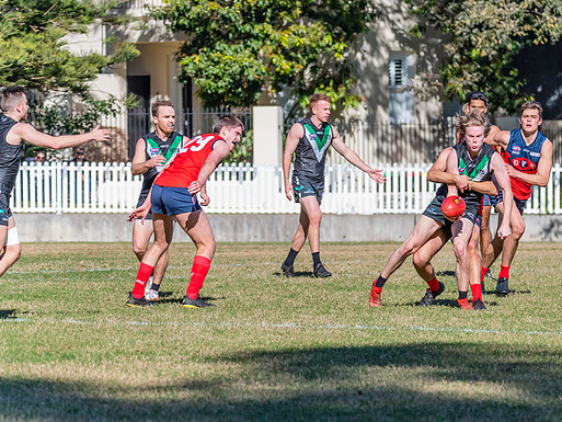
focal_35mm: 374
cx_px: 420
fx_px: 6073
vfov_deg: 4.0
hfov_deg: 5.3
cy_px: 236
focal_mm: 250
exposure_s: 1/1600
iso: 800
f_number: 9
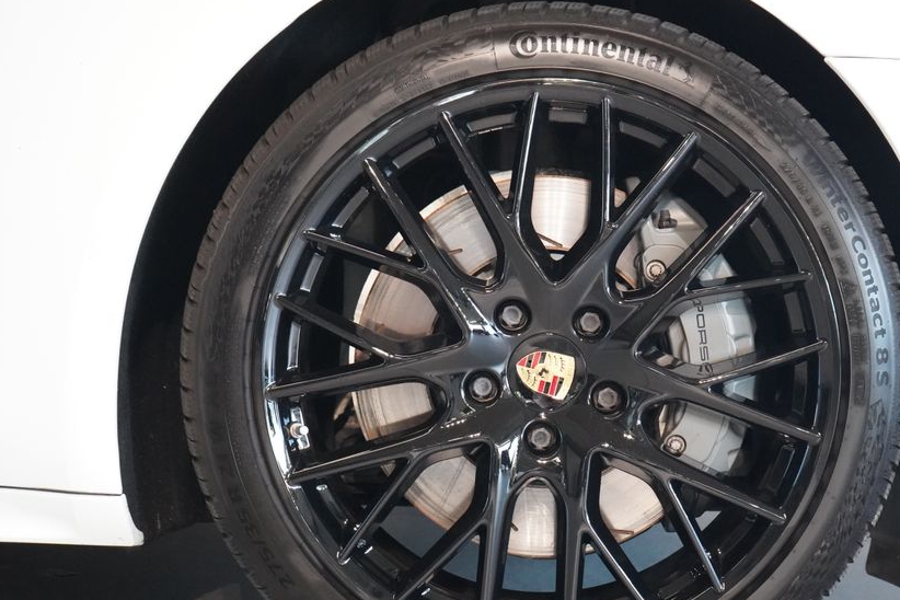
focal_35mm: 71
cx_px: 546
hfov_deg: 28.4
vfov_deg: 19.2
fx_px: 1775
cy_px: 368
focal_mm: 57
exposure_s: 1/160
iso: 12800
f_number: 5
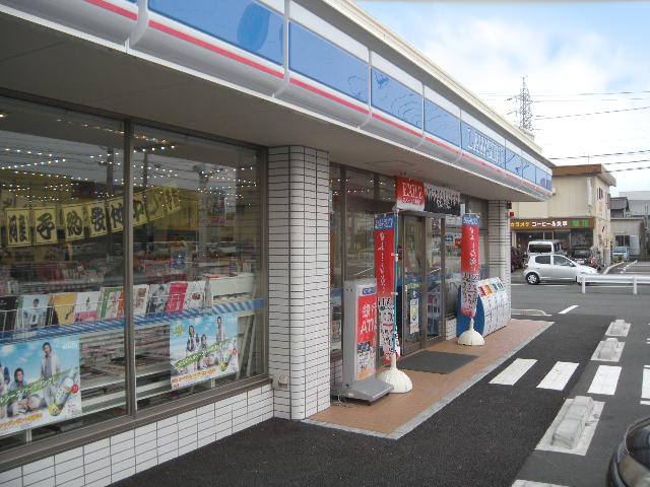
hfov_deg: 52.6
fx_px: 657
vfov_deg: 40.7
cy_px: 244
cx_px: 325
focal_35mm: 35
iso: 64
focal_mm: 5.9
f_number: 3.8
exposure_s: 1/156
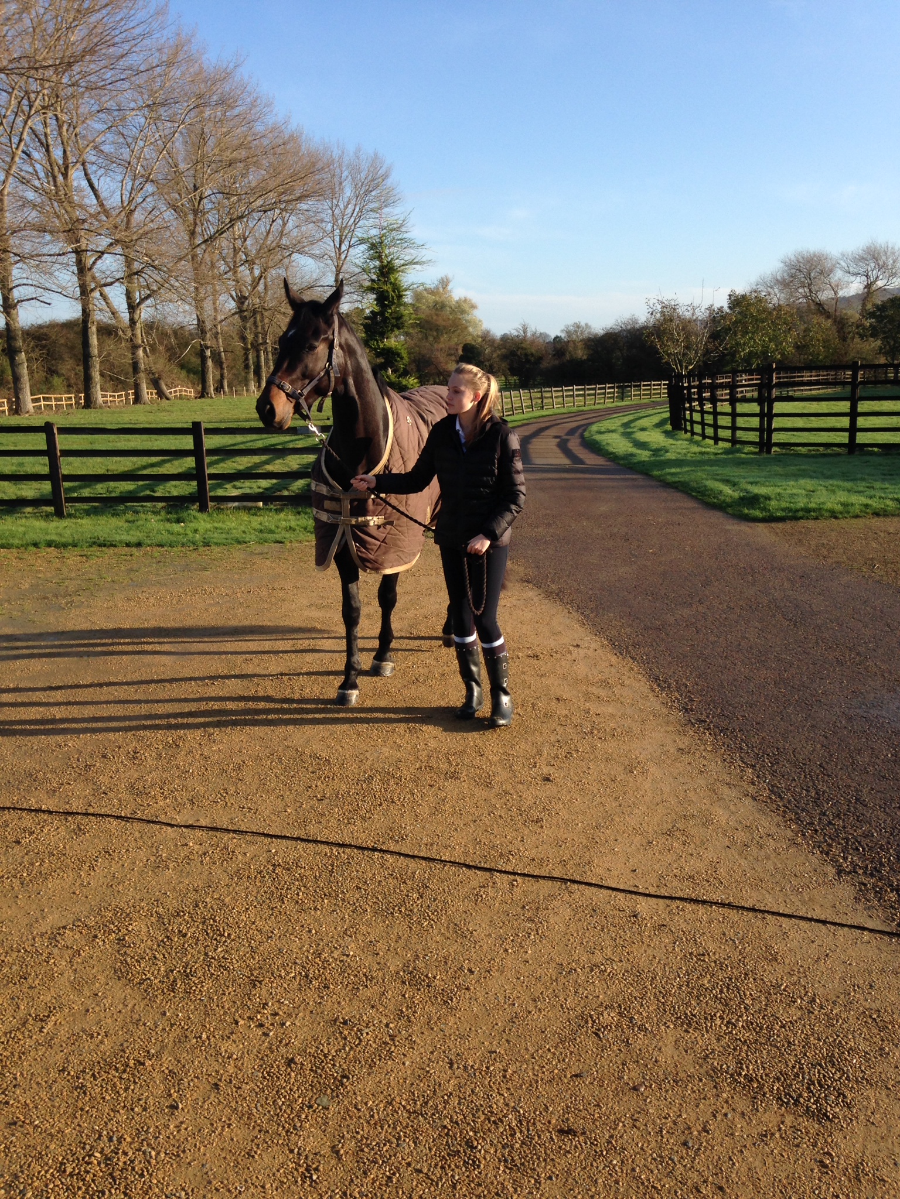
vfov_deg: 55.4
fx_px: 1144
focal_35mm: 33
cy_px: 600
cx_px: 450
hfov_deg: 42.9
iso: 50
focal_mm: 4.12
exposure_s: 1/889
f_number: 2.4
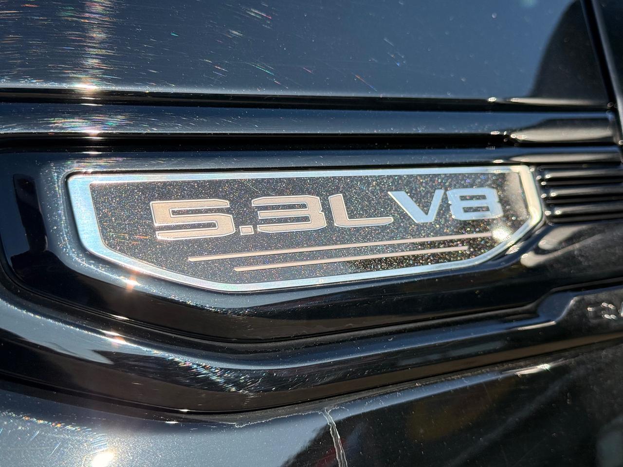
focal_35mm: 48
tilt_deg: -1.6
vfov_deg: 30.3
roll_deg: -2.3
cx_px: 312
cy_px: 234
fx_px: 864
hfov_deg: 39.7
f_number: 1.78
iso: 80
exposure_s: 1/2865
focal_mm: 6.76
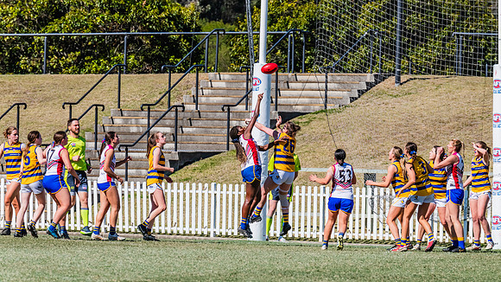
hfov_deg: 4.4
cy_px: 158
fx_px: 6506
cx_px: 278
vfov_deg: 2.5
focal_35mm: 490
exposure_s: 1/1600
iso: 800
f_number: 13
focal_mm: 420
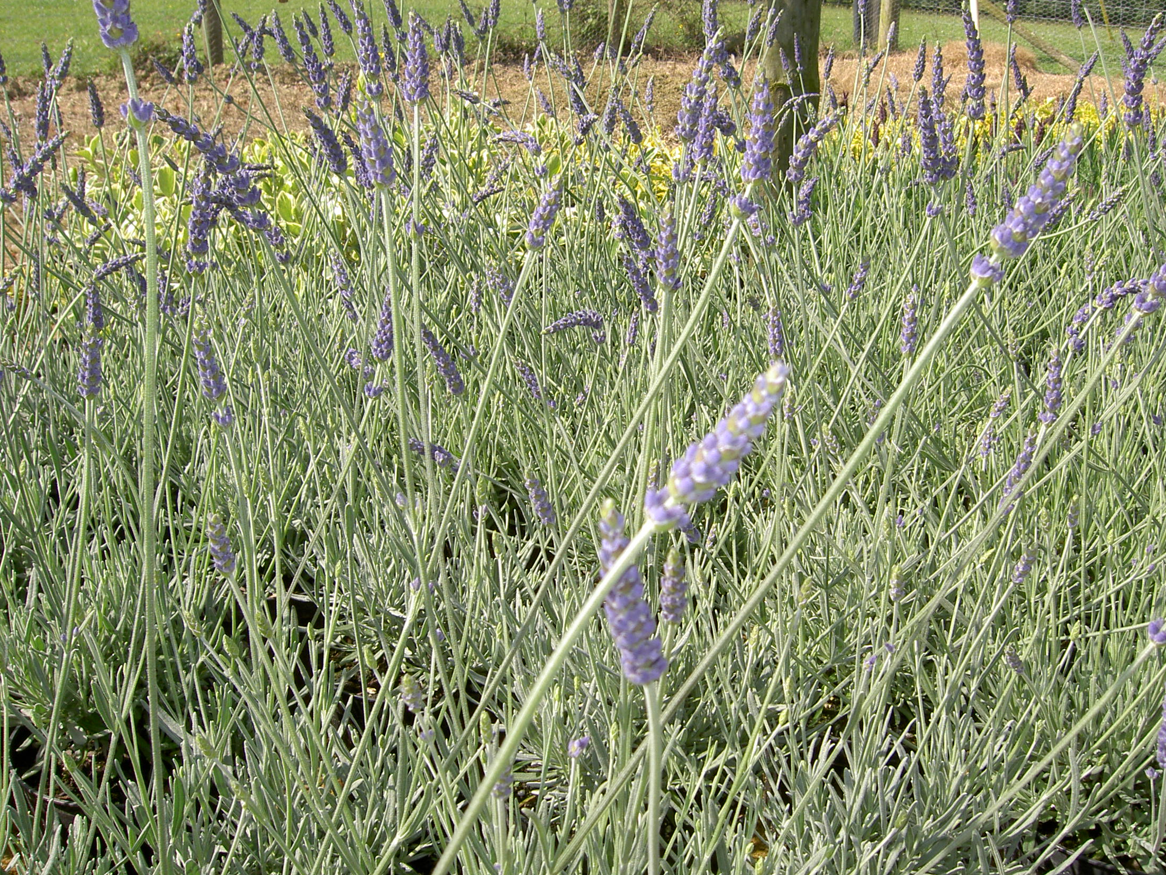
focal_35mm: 40
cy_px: 453
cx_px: 674
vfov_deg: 36.0
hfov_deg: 46.6
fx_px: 1347
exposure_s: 1/200
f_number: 4.7
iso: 50
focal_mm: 5.6
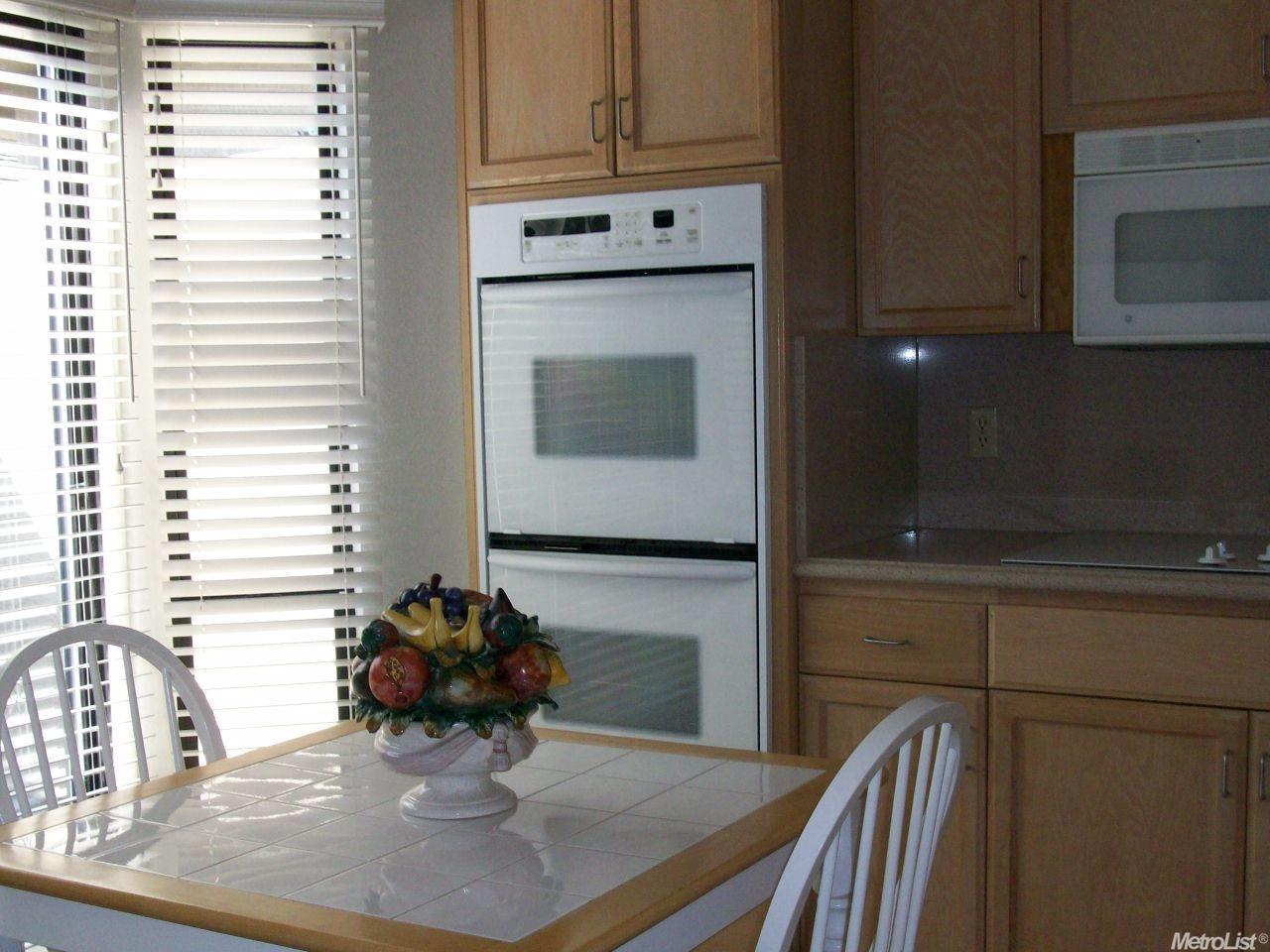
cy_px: 476
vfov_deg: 34.3
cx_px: 635
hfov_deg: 44.8
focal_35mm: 42
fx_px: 1541
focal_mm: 7.1
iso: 160
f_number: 3.2
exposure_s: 1/141
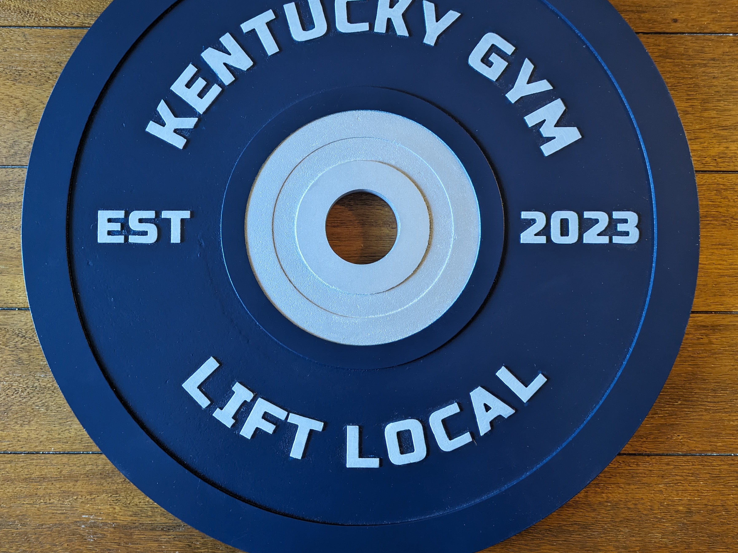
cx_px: 356
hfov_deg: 55.3
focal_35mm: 33
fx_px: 704
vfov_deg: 42.8
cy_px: 236
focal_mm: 5.43
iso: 234
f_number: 1.89
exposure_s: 1/24
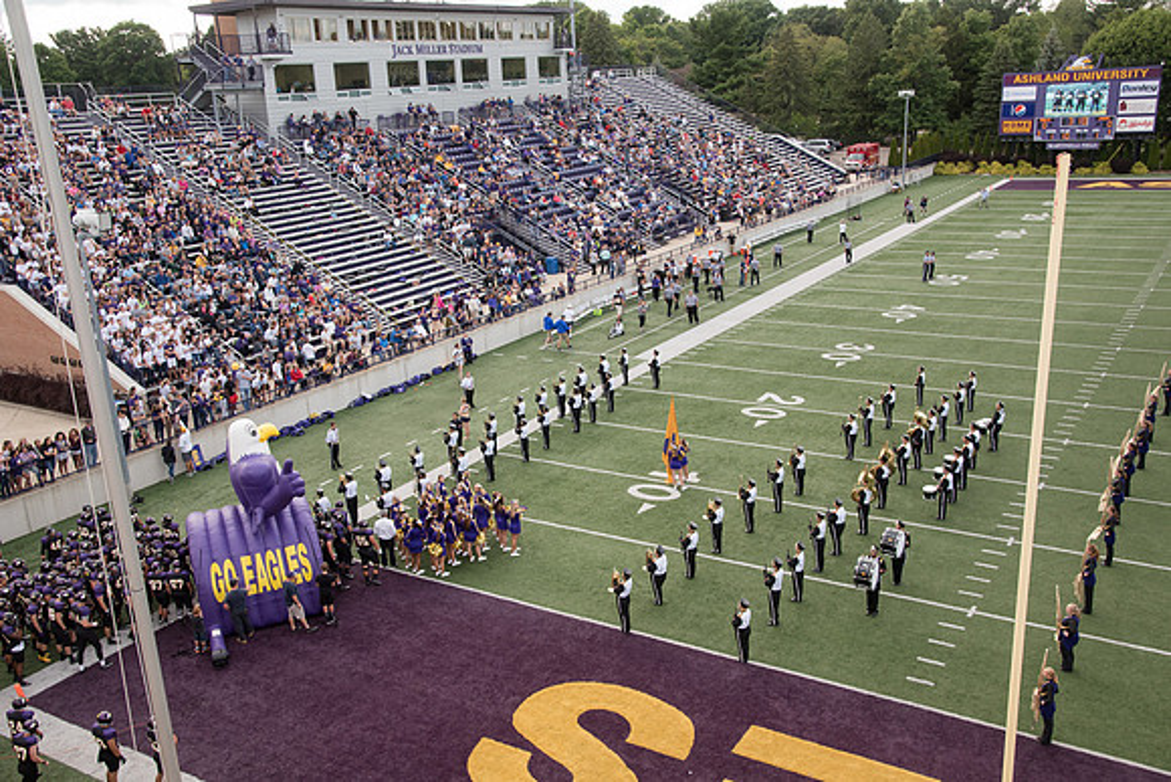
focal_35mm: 32
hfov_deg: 58.7
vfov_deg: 41.1
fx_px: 1041
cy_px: 391
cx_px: 586
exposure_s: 1/640
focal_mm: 32
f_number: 6.3
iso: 640
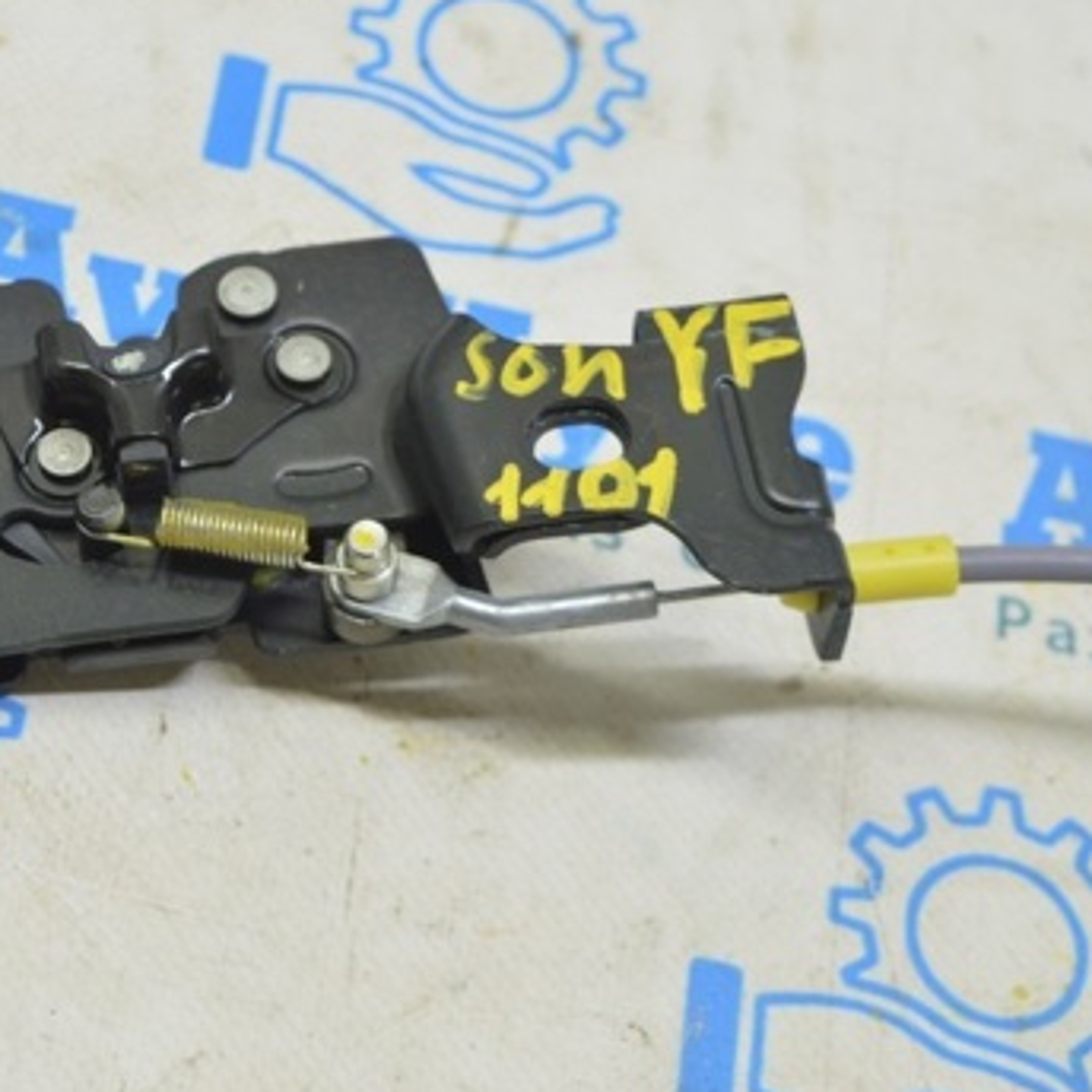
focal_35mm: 90
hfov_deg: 19.0
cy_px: 506
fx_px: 3212
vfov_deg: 19.3
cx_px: 124
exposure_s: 1/20
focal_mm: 38
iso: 400
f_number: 5.6
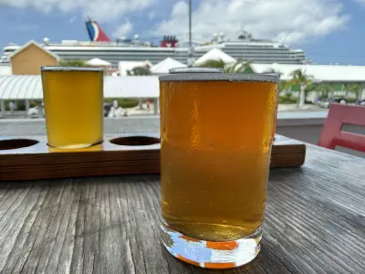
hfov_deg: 71.6
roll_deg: -0.7
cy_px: 137
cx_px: 182
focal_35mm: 24
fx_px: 253
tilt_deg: -11.5
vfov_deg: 56.8
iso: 64
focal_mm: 2.22
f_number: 2.2
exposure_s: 1/307
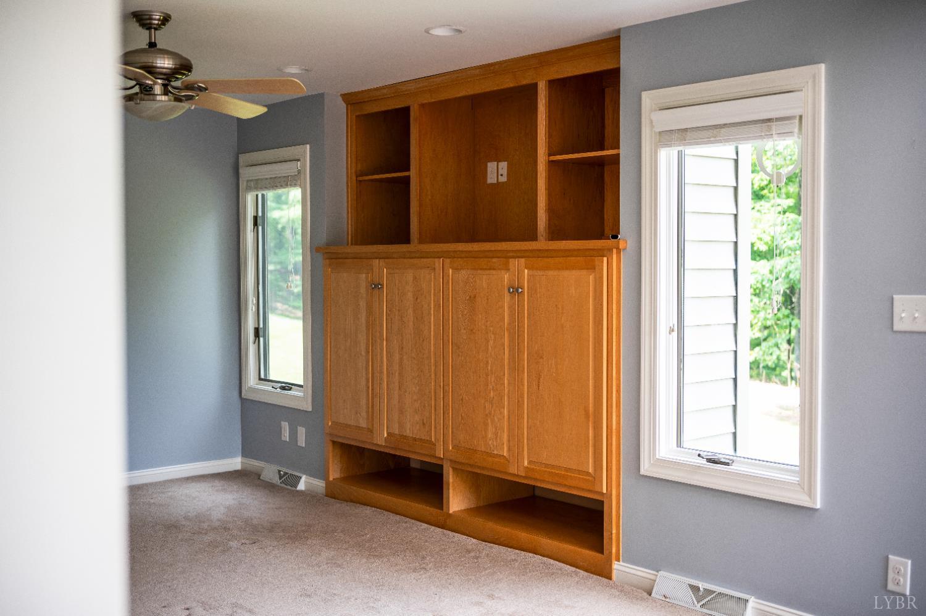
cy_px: 308
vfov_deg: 33.4
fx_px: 1028
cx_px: 463
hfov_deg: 48.5
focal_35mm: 40
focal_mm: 40
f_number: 2.5
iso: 100
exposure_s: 1/125
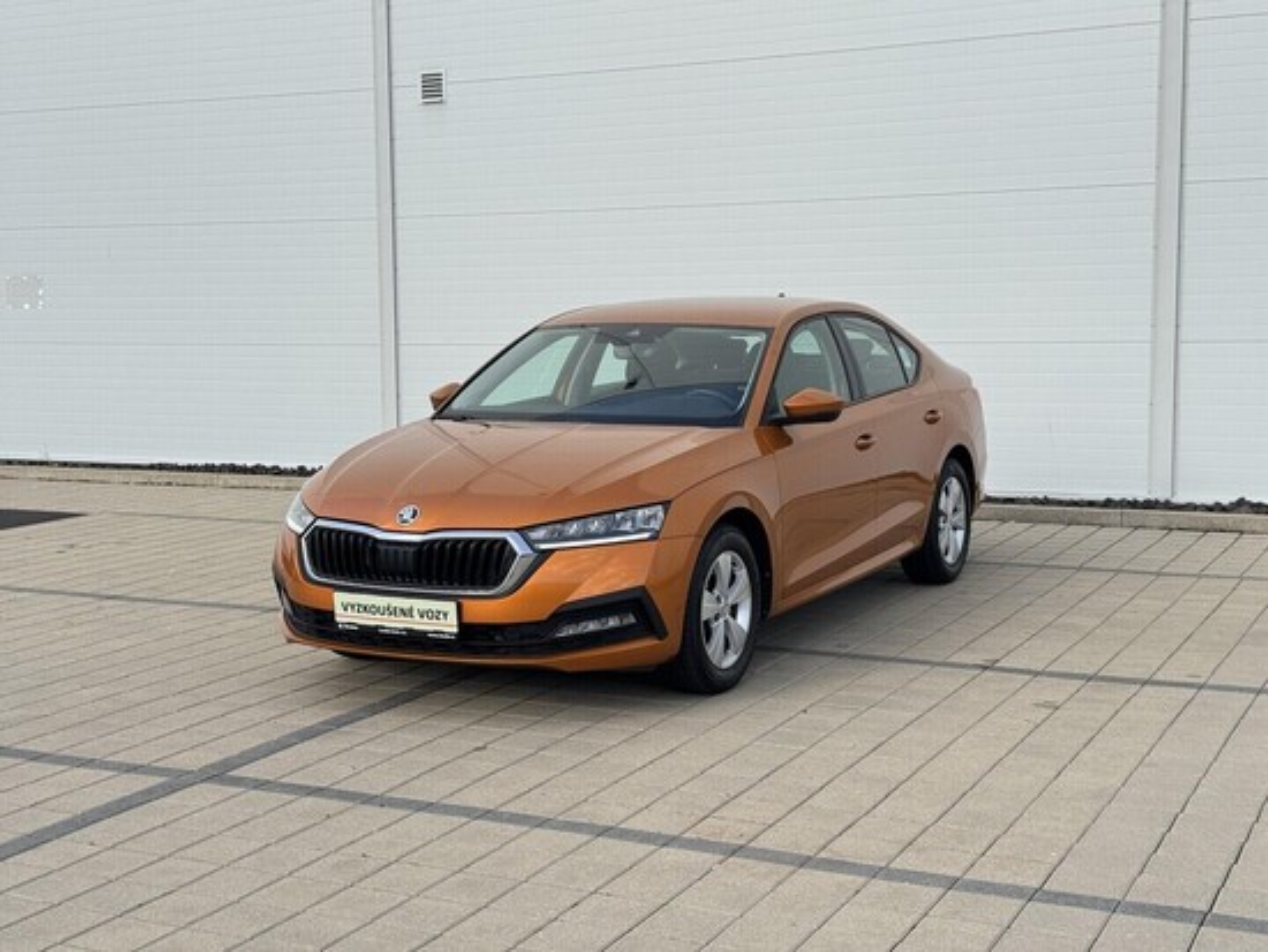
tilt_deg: -5.5
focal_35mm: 48
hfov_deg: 39.6
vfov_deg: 30.3
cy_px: 476
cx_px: 634
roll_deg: +0.4
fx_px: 1759
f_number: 1.78
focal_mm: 6.76
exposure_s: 1/1312
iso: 64
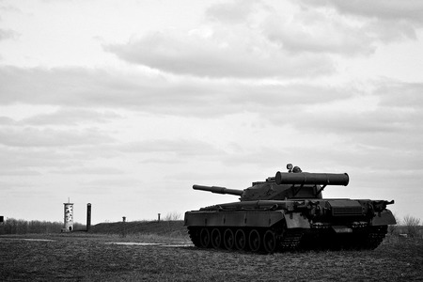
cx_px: 212
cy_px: 141
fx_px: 881
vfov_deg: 18.2
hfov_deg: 27.0
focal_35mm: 75
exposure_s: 1/320
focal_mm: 50
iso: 200
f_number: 9
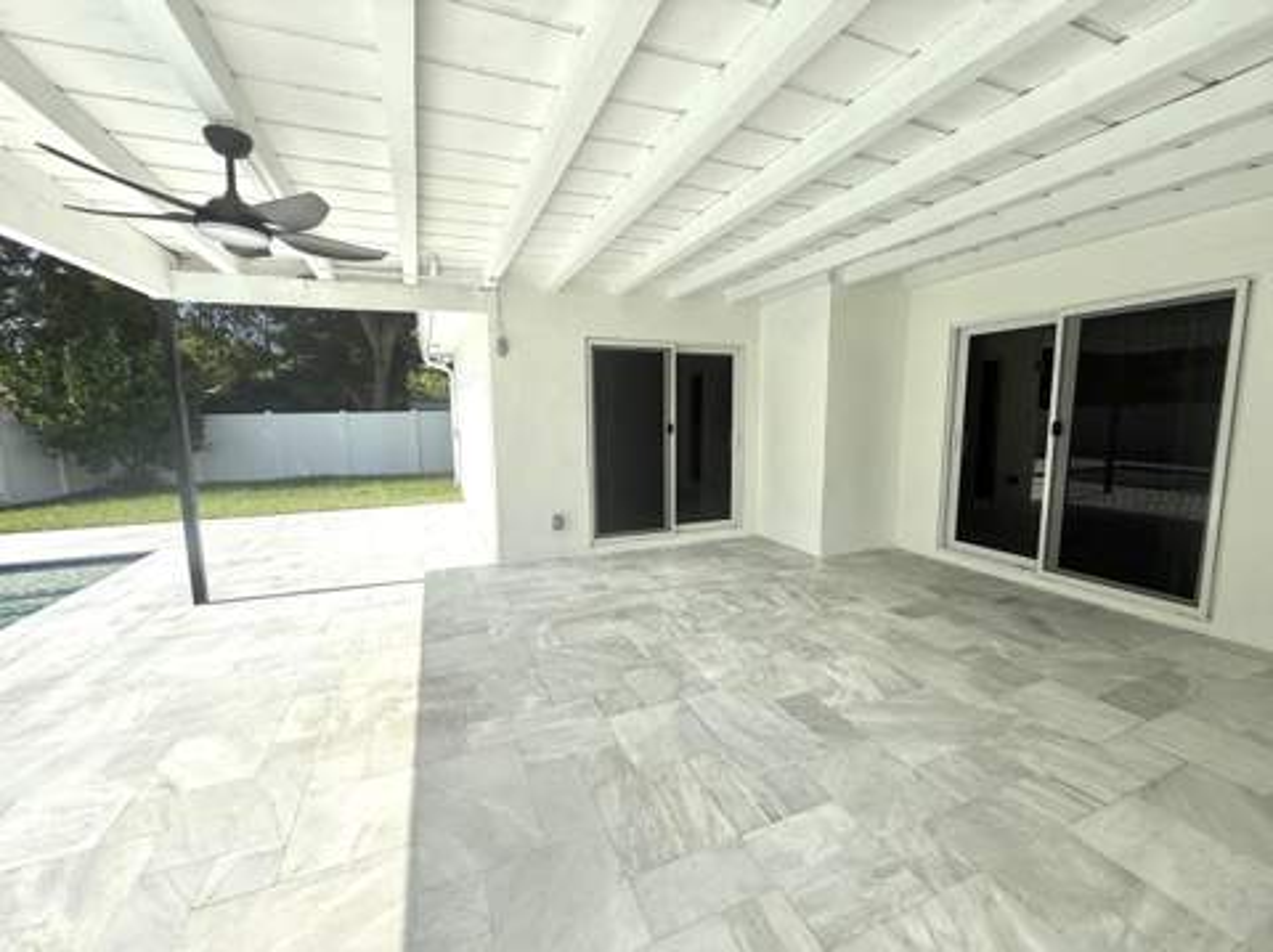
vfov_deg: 85.6
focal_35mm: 14
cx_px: 636
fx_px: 514
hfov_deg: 102.1
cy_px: 476
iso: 50
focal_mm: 2.22
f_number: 2.2
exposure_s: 1/2410
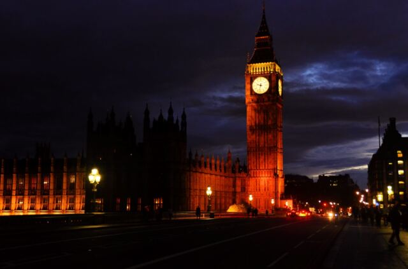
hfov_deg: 45.1
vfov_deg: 30.7
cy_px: 134
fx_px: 492
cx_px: 204
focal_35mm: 44
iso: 400
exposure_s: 1/10
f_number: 4
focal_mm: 29
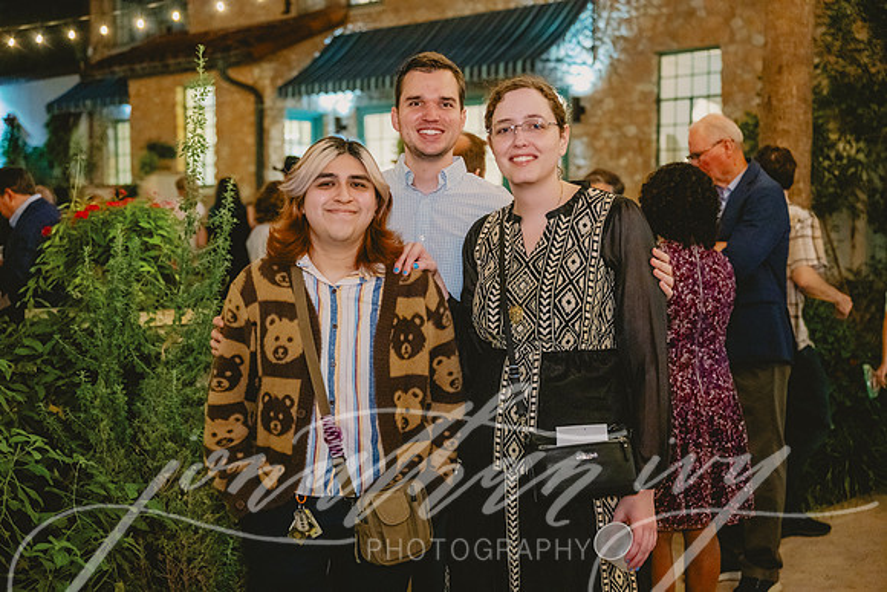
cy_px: 296
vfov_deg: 28.7
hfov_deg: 41.9
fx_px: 1158
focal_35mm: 47
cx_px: 444
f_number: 2.8
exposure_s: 1/60
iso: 5000
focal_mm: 47
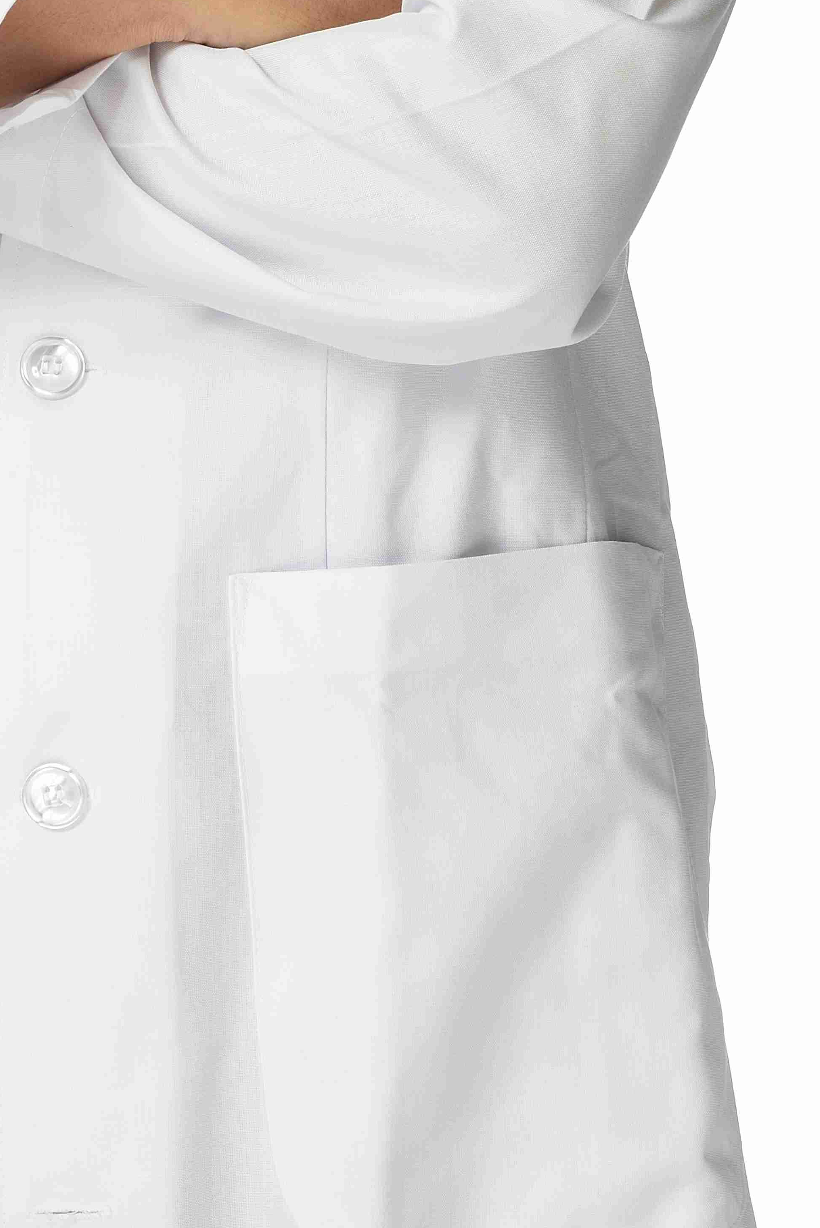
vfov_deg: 7.7
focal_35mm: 266
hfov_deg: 5.2
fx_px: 9080
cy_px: -256
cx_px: 151
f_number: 11
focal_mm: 105
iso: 125
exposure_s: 1/100
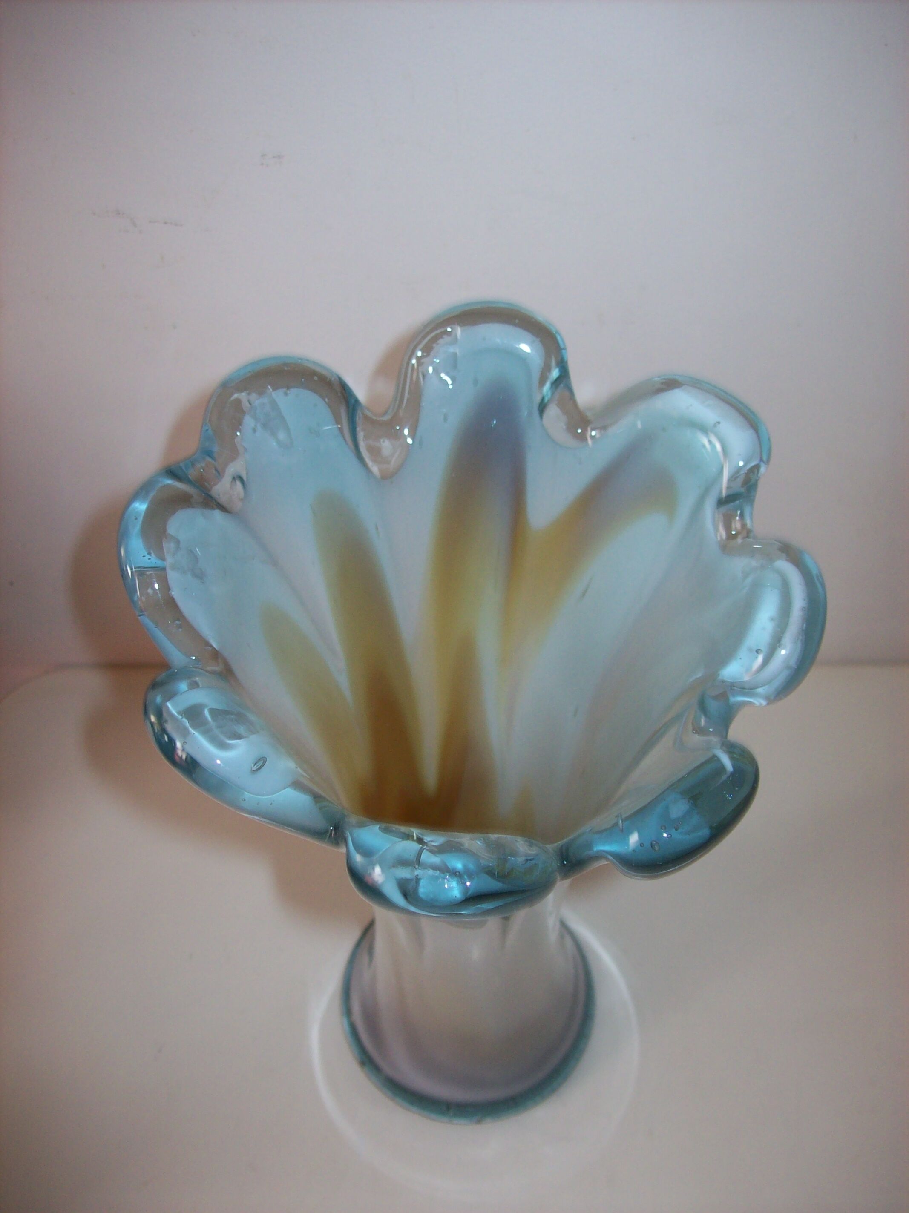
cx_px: 454
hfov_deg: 39.6
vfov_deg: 51.4
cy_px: 606
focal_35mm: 36
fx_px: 1261
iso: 80
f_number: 2.7
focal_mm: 6
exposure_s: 1/64
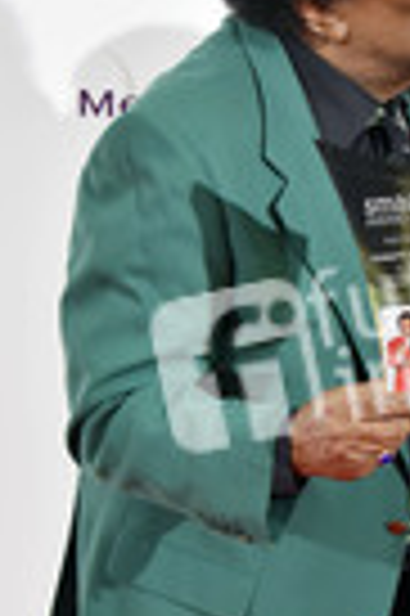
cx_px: 514
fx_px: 2894
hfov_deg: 8.0
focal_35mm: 169
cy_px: 571
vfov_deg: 12.1
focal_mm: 58
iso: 1600
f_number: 5.6
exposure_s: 1/125
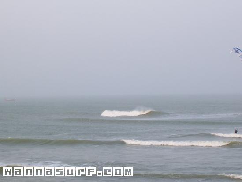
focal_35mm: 111
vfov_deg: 13.3
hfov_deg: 17.7
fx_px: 776
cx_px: 121
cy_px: 91
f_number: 4.8
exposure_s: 1/90
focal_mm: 16.8
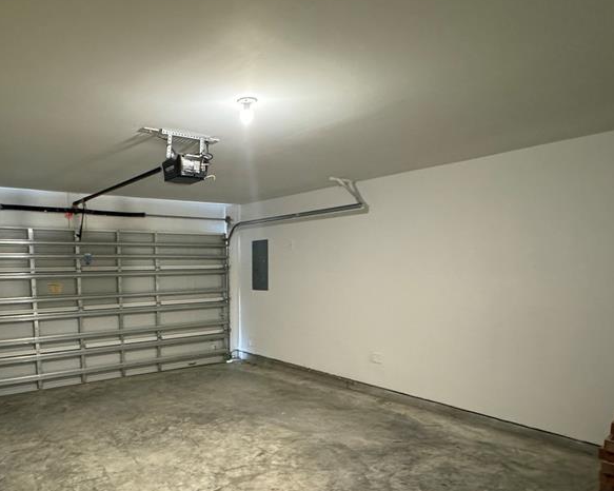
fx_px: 436
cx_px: 199
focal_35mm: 24
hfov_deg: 68.1
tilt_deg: -8.0
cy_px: 321
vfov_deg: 57.6
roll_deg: +0.9
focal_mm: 2.22
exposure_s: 1/40
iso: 1000
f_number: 2.2
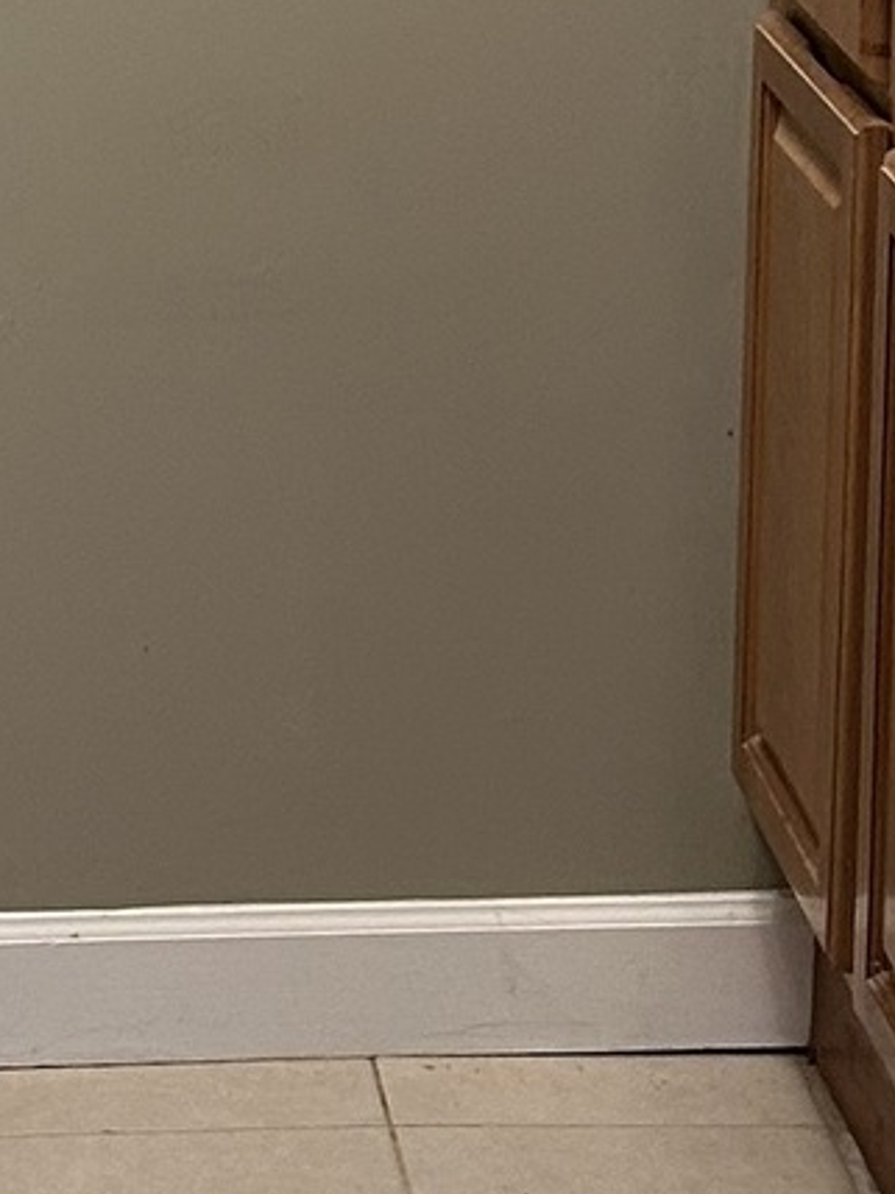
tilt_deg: -11.3
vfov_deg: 13.8
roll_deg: +0.6
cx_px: -187
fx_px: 4826
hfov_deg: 10.4
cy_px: -81
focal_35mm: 140
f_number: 1.5
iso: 200
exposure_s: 1/60
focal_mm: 5.7
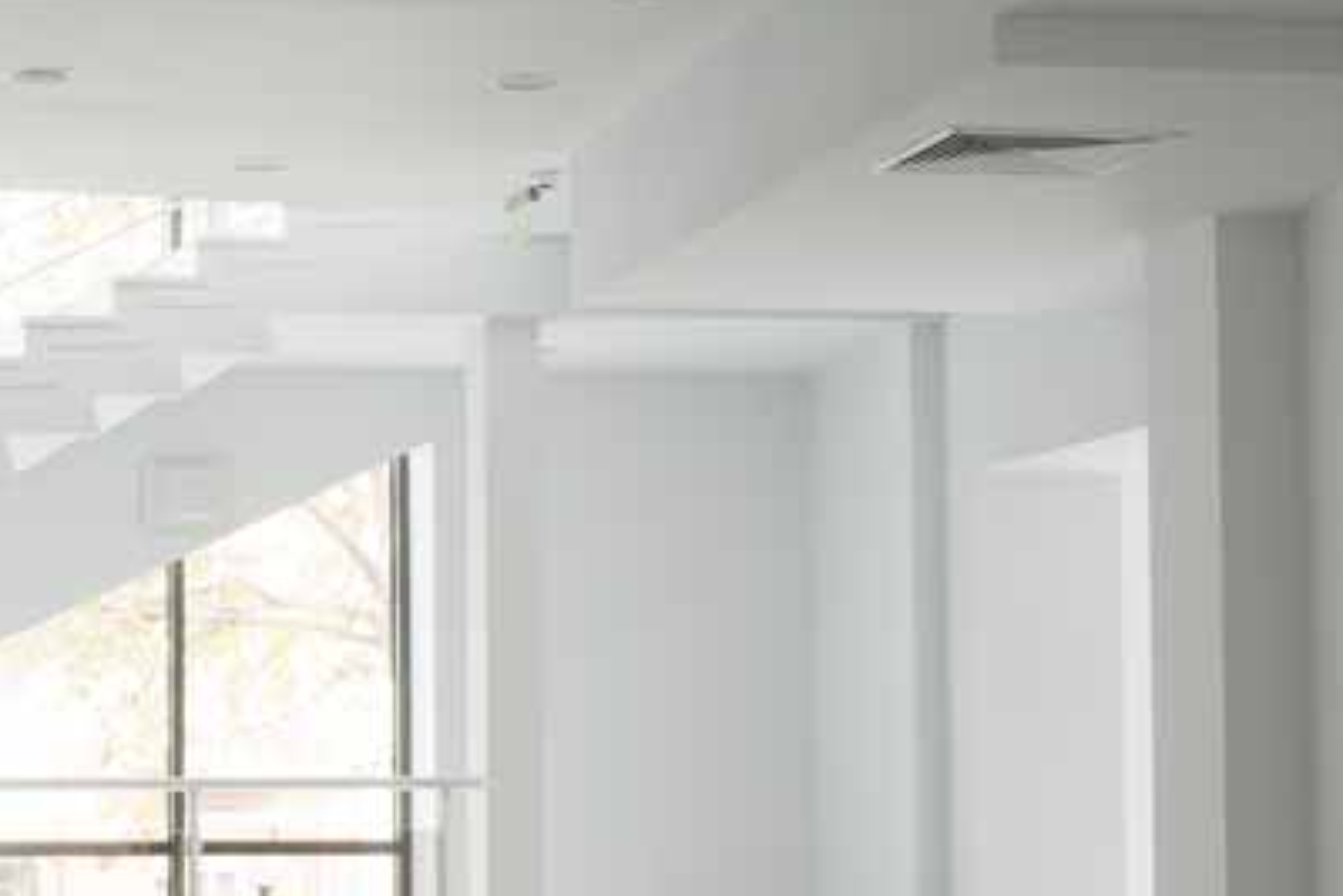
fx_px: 3732
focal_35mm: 100
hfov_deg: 20.0
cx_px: 101
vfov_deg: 13.7
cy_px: 668
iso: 100
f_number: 16
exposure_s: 1/1.67
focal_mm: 50
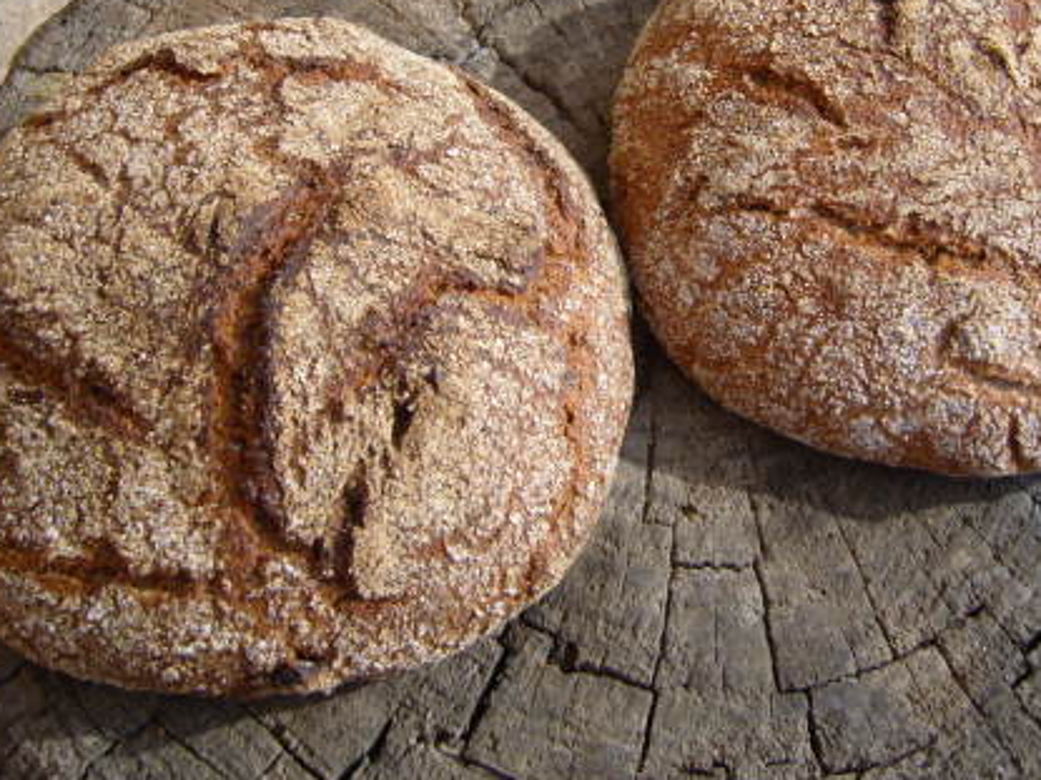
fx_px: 1623
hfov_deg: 35.5
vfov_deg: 26.8
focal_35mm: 54
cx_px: 607
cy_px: 226
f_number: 7.1
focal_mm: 7.4
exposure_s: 1/180
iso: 80
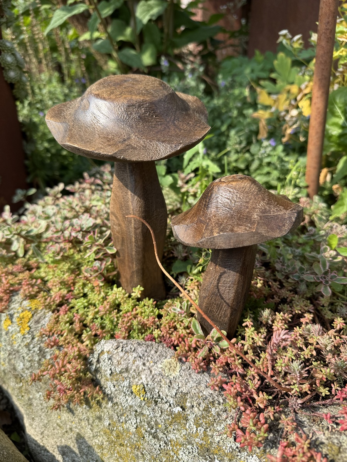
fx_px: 321
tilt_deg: -27.6
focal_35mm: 24
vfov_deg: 71.6
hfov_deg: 56.8
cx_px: 174
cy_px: 231
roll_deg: -0.6
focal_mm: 6.76
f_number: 1.78
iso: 80
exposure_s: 1/1261
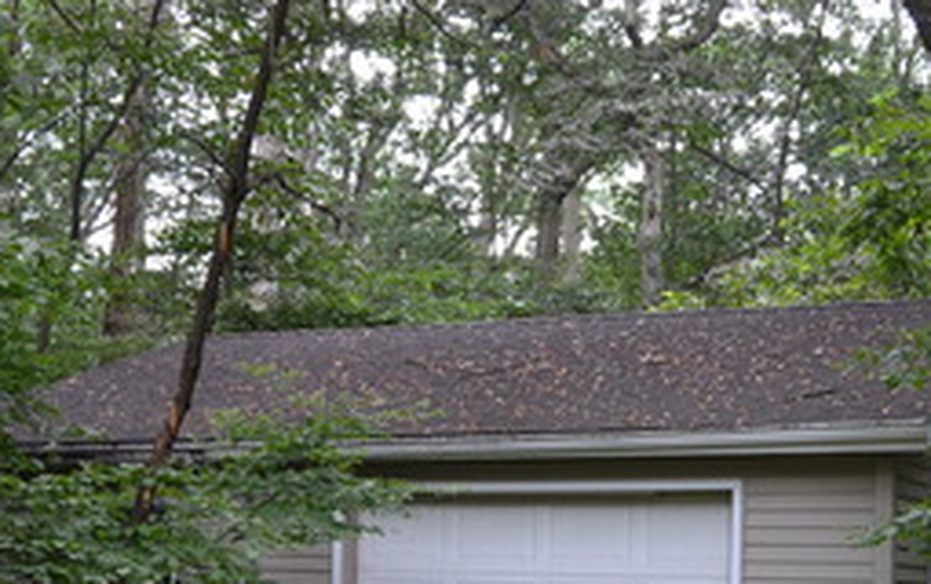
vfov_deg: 18.6
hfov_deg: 29.7
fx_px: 1753
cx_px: 449
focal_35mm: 69
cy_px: 513
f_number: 4.5
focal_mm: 18
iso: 400
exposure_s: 1/80
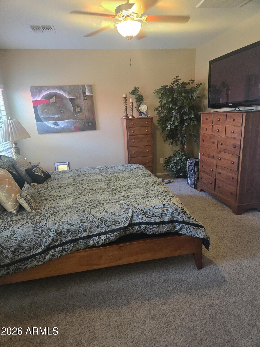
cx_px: 130
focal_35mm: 23
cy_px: 174
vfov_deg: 73.9
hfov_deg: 58.9
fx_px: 230
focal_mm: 5.4
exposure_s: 1/120
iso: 800
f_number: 1.8
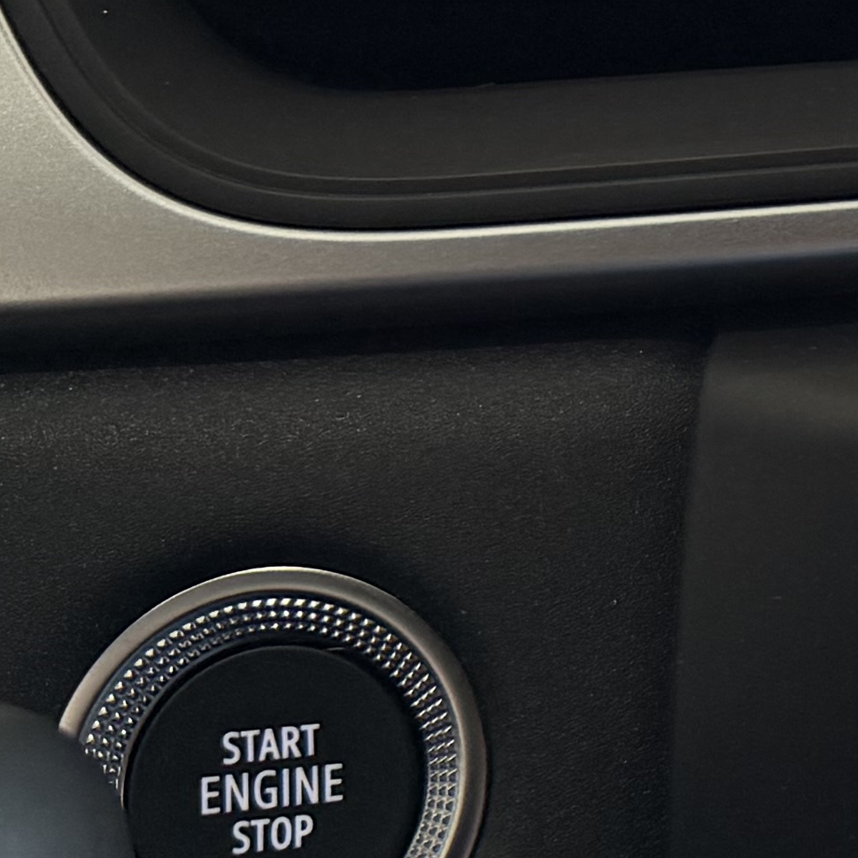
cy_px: -14
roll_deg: +0.5
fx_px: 3505
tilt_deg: -17.4
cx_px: 2052
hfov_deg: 11.5
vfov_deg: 13.7
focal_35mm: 125
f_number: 1.78
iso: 64
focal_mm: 6.76
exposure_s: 1/136
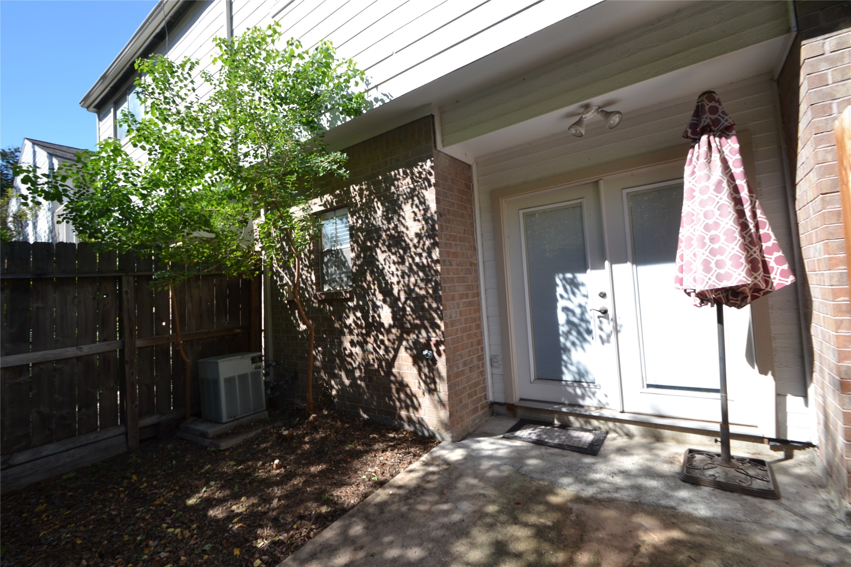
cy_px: 284
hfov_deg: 100.4
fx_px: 355
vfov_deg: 77.3
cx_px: 426
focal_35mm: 15
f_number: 6.3
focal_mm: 10
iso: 100
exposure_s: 1/160
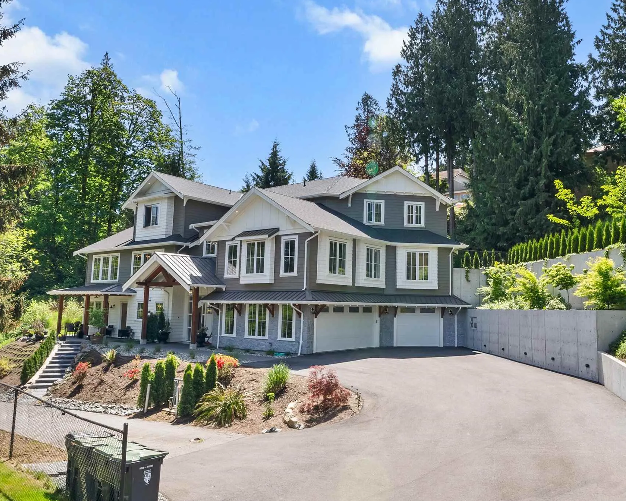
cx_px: 370
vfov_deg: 53.2
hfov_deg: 63.6
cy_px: 247
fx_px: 500
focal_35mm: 27
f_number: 18
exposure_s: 1/10
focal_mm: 16
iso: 100
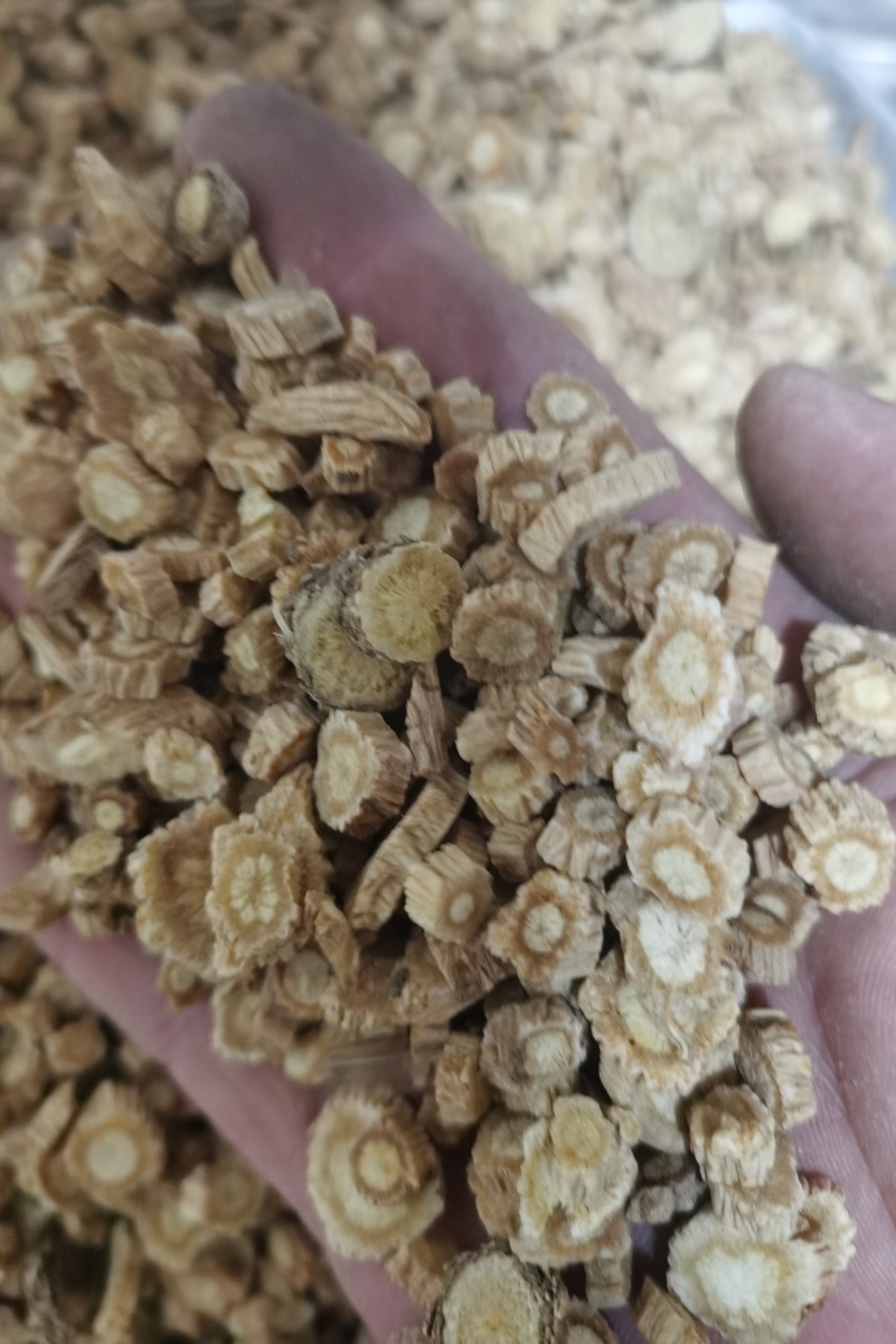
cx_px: 424
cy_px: 651
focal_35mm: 29
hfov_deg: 45.0
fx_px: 1082
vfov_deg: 63.6
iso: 500
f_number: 1.8
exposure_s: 1/22.5
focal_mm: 5.58
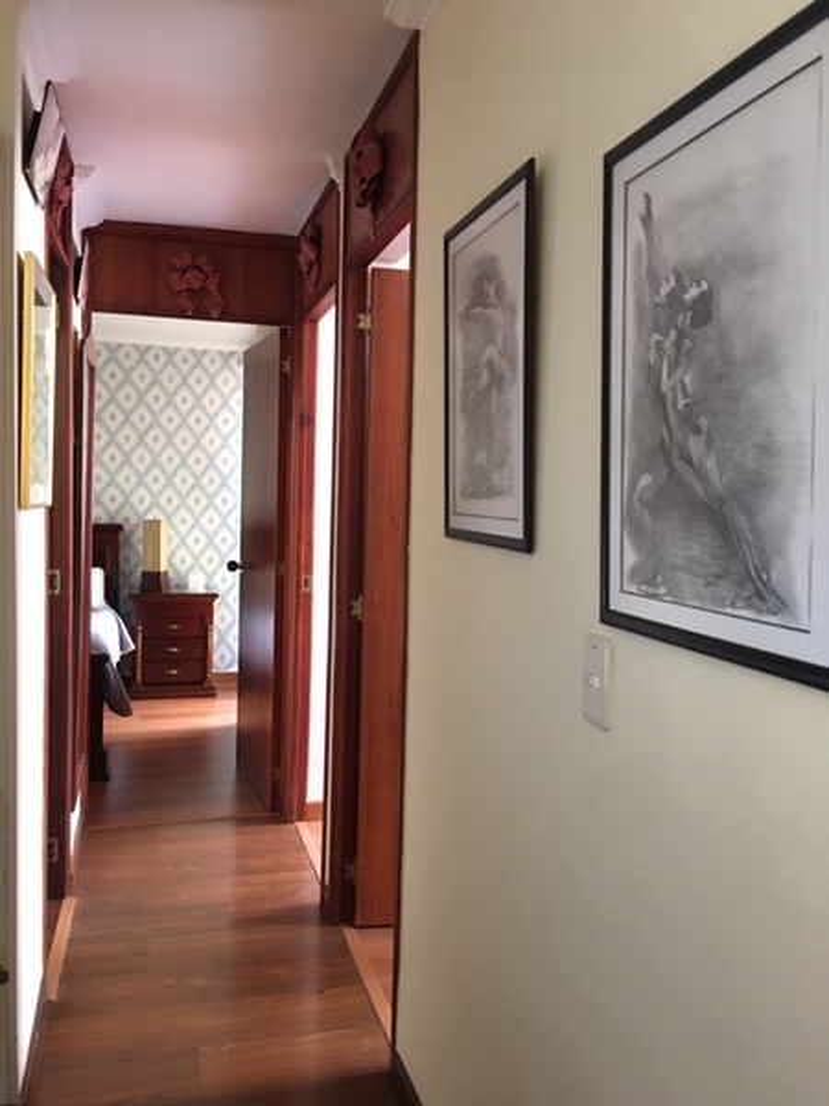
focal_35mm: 29
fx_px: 926
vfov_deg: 61.7
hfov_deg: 48.2
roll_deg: -1.3
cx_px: 414
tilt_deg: -2.2
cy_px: 553
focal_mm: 4.15
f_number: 2.2
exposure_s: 1/4
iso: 50
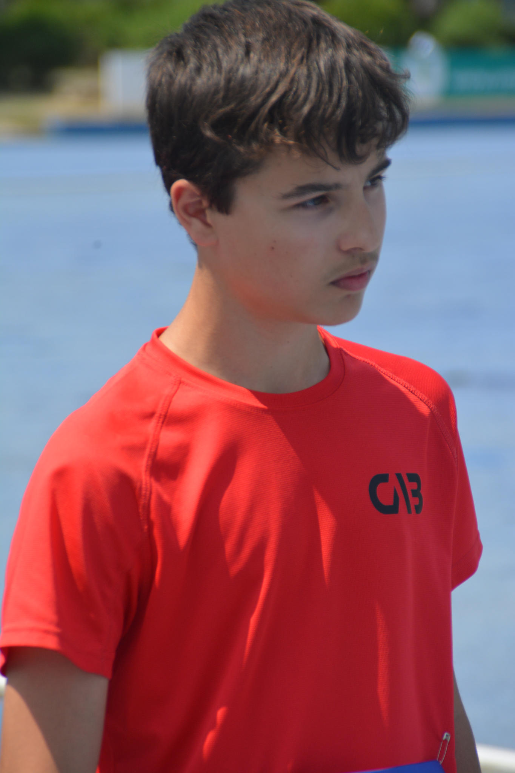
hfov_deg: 4.6
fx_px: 6438
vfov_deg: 6.9
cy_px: 386
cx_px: 258
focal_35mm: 300
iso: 400
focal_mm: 200
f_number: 6.3
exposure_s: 1/1250
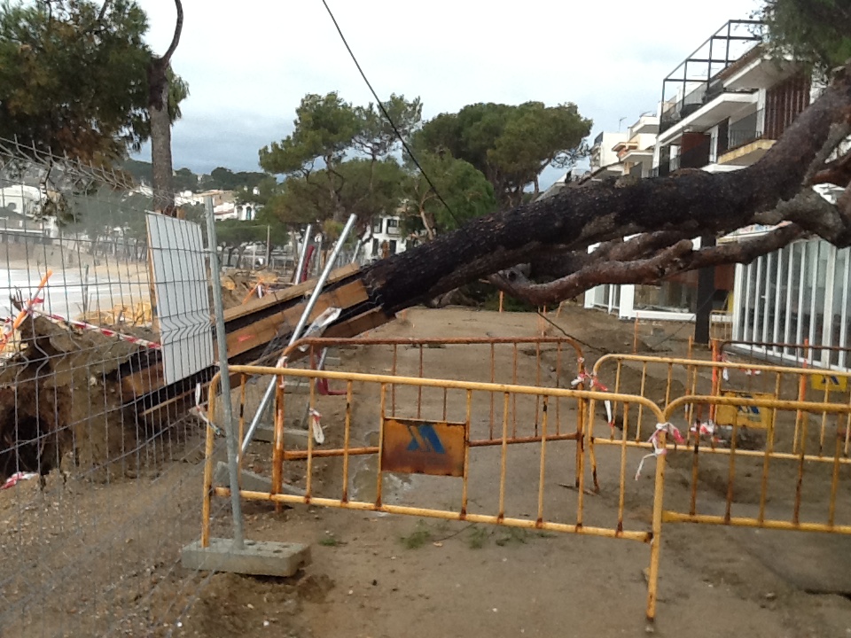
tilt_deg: -3.3
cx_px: 426
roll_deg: -2.4
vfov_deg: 32.9
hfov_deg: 42.9
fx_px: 1082
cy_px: 319
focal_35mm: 44
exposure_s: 1/334
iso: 40
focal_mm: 2.03
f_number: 2.4
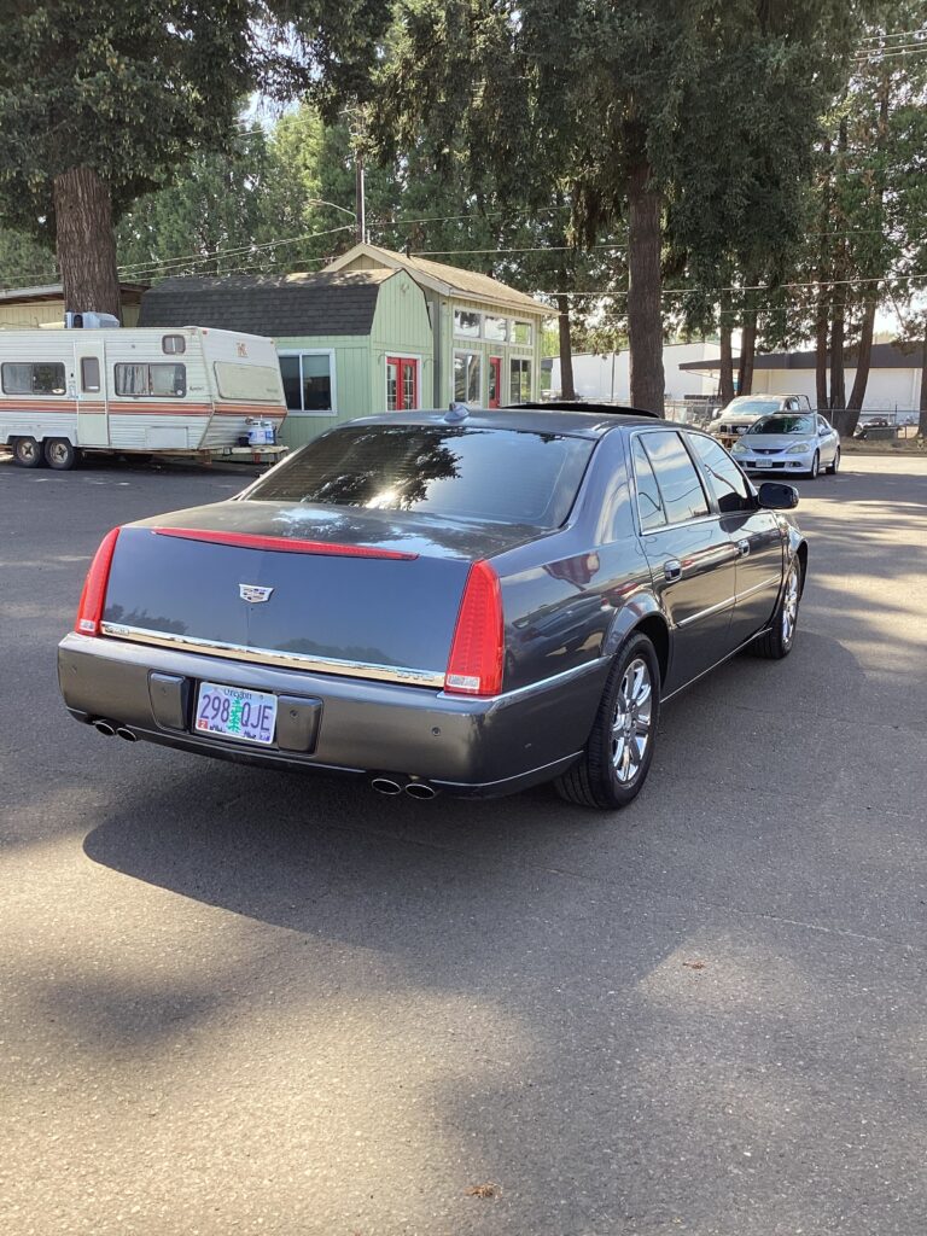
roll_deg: -1.5
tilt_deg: -11.9
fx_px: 1107
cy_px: 618
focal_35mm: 31
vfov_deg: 58.4
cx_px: 464
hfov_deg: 45.4
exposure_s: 1/186
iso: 25
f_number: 2.4
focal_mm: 3.3
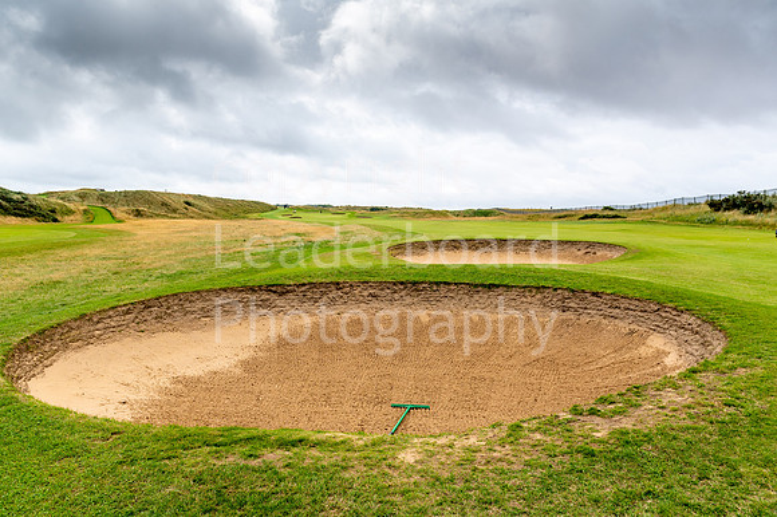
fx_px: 518
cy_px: 258
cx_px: 388
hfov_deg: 73.8
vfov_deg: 53.1
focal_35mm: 24
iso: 400
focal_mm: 24
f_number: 7.1
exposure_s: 1/1000
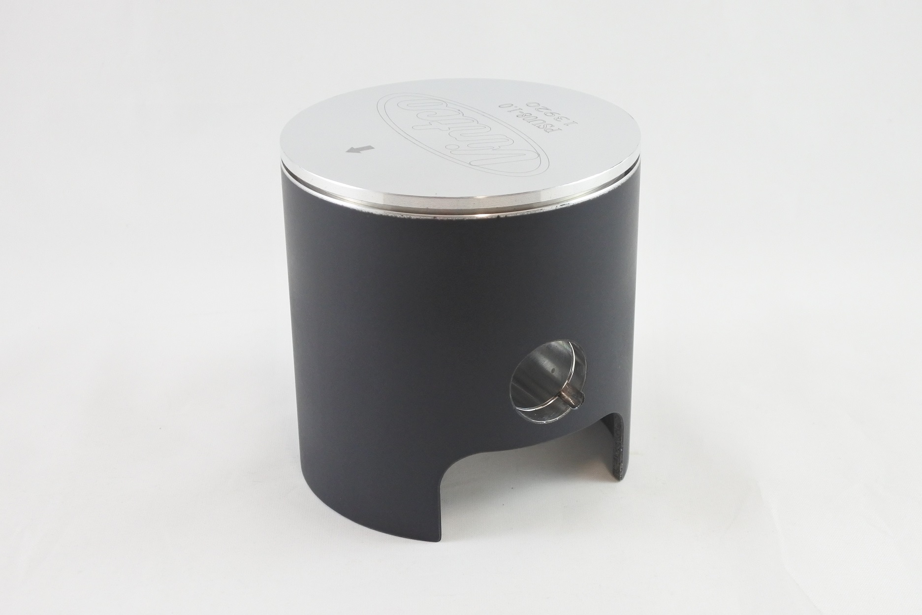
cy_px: 308
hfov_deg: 43.6
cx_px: 461
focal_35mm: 45
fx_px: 1153
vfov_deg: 29.9
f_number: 4.5
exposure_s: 1/125
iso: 640
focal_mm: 16.8
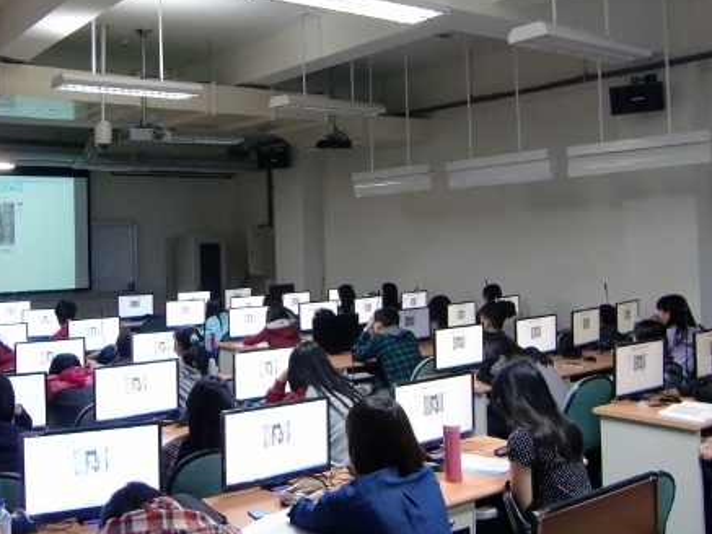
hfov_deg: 45.2
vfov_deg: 35.1
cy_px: 225
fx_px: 844
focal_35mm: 41
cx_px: 244
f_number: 2.6
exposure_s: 1/40
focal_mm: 4.9
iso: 400
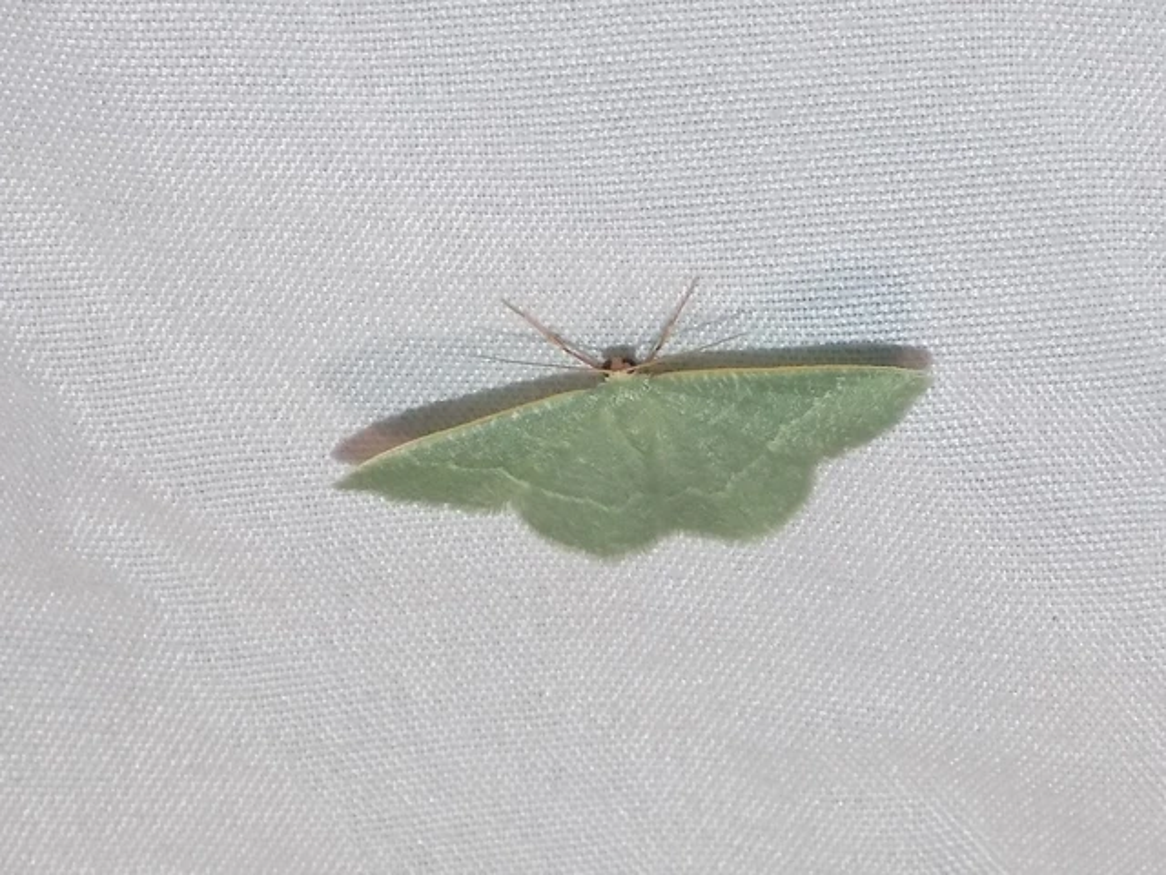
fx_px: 2189
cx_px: 583
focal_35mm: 65
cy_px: 438
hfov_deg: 29.8
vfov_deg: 22.6
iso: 200
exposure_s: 1/30
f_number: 4.1
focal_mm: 11.5
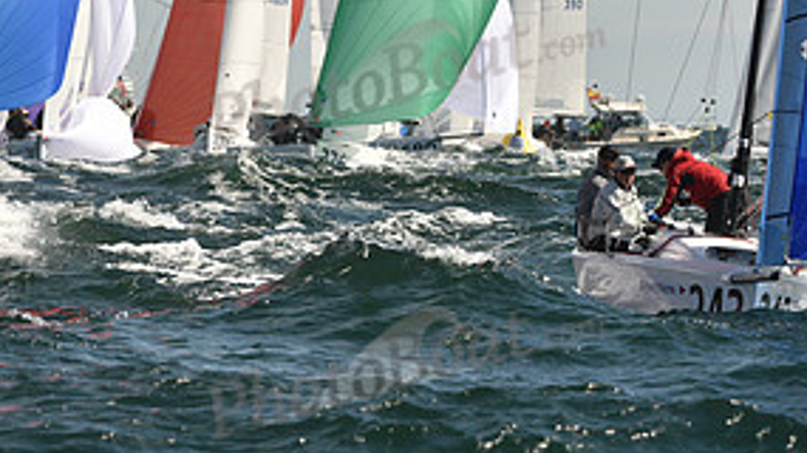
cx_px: 62
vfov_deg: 2.6
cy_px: -30
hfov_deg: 4.6
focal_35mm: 469
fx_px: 10031
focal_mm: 220
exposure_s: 1/1250
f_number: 7.1
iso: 250
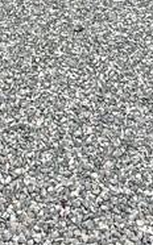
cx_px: 11
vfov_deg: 16.0
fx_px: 682
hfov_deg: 12.7
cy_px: -244
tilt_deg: +0.2
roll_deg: -0.1
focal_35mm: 102
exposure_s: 1/1211
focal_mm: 2.22
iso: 50
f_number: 2.2
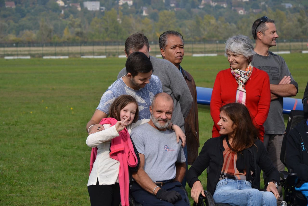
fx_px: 1347
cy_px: 103
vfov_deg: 8.7
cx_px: 154
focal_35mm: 158
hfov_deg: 13.0
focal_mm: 105
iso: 100
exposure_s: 1/250
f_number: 8
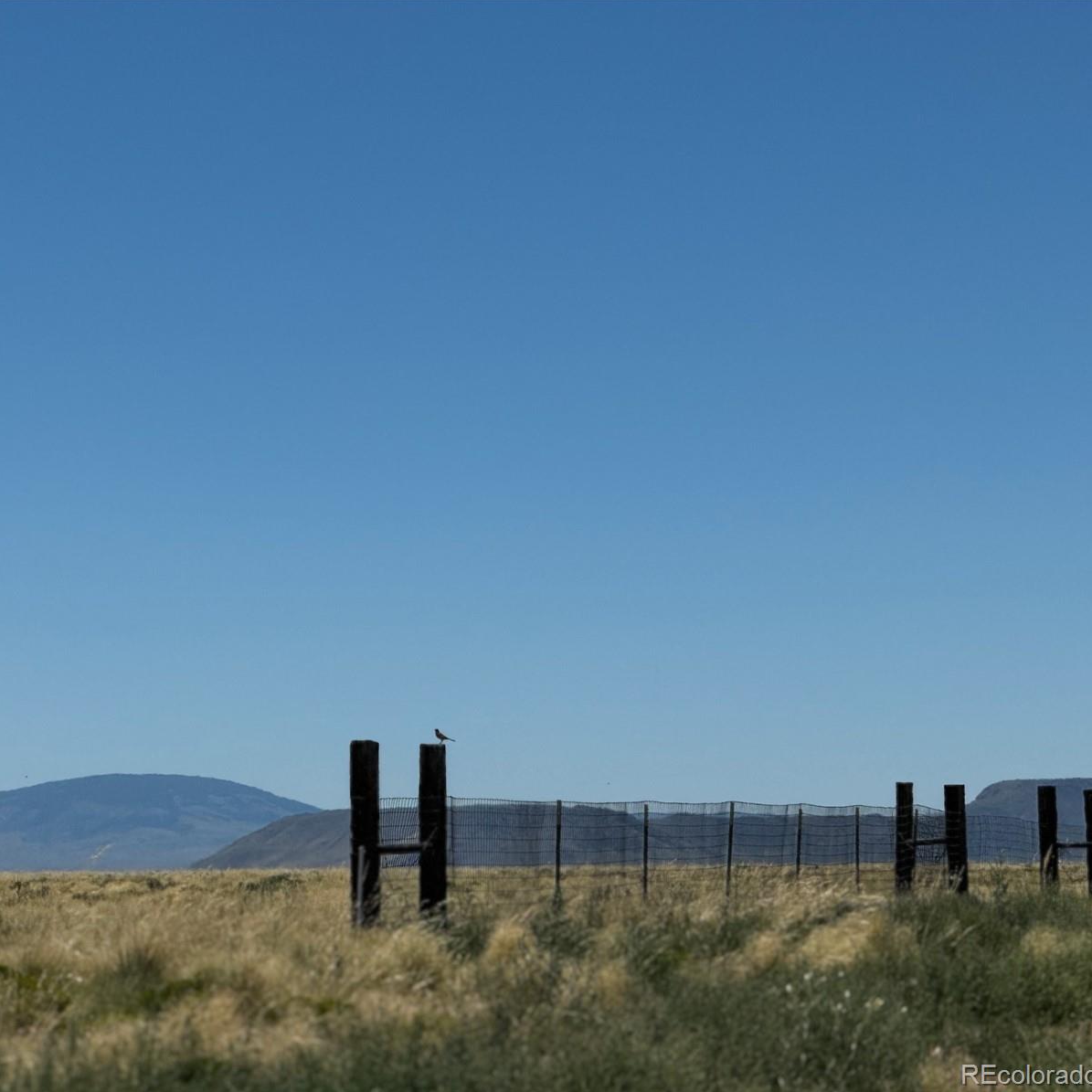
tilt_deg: +3.7
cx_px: 378
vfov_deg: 12.3
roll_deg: +1.3
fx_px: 5068
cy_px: 546
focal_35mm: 142
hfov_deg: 12.3
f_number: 2.8
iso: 50
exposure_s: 1/2525
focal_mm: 15.66
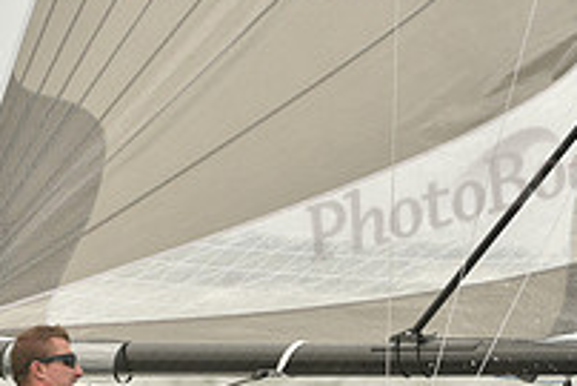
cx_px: 160
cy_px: 376
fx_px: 10120
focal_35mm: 631
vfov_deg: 2.2
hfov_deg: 3.3
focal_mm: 220
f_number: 5.6
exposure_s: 1/1250
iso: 320
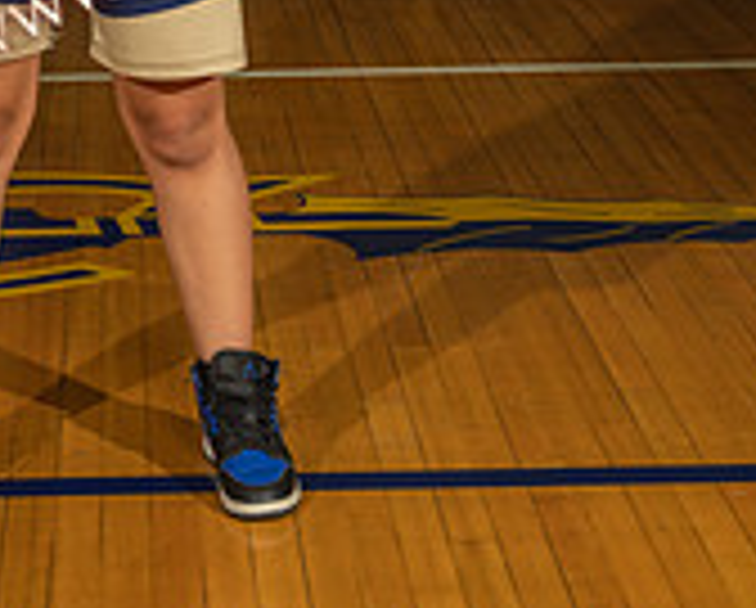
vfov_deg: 13.3
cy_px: -113
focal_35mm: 113
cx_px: 162
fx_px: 2533
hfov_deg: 16.9
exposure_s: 1/200
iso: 160
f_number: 7.1
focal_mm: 45
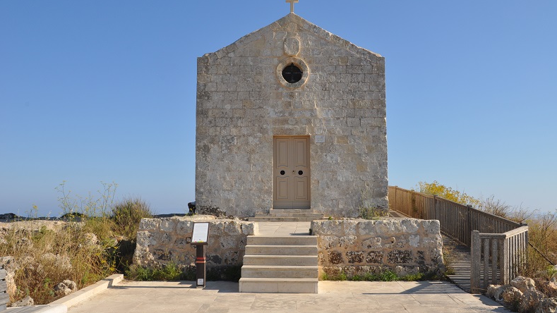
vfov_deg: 33.7
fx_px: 517
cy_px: 138
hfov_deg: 56.6
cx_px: 277
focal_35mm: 35
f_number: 14
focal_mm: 22
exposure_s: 1/200
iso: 200
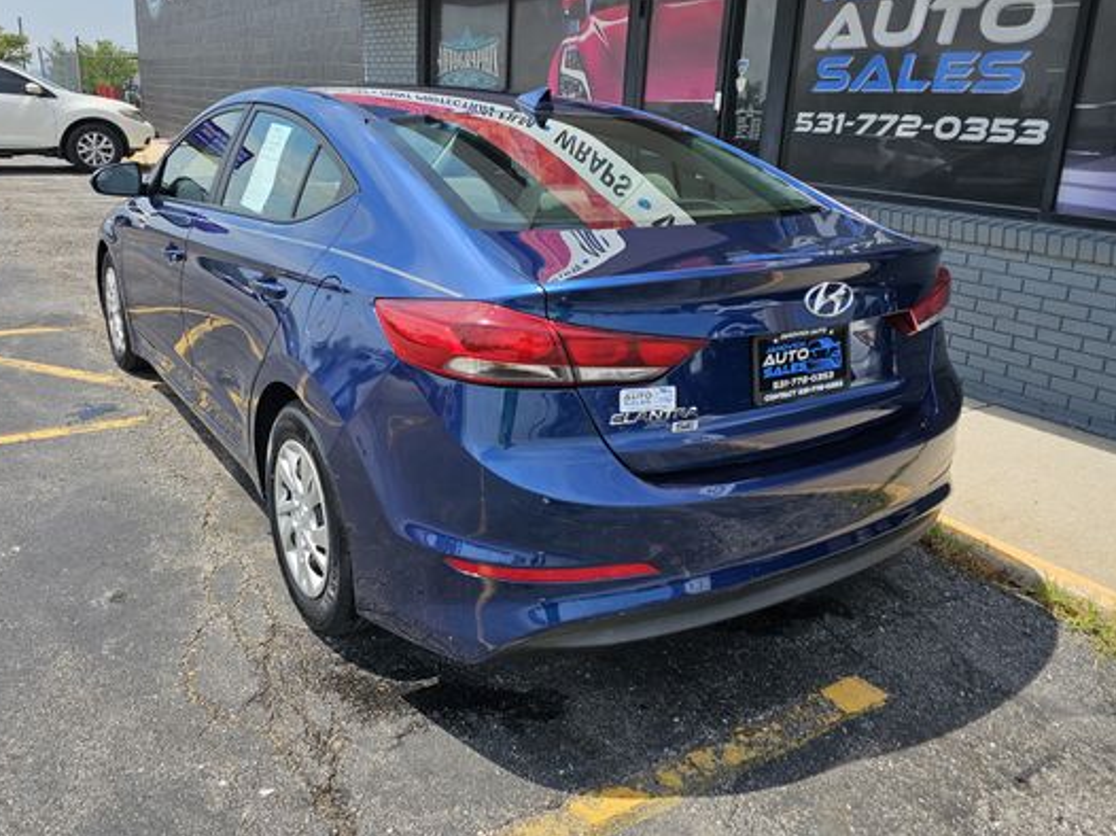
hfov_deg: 63.5
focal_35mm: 28
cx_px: 545
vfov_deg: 49.4
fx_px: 902
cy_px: 331
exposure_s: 1/596
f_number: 1.7
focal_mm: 6.3
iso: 10
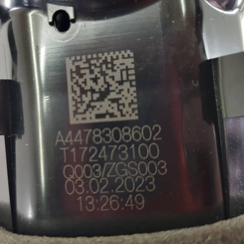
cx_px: 83
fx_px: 247
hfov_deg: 51.6
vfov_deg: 52.5
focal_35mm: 31
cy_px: 121
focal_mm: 4.2
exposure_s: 1/50
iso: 50
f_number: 1.7
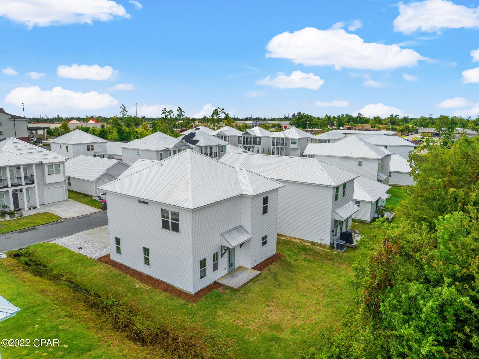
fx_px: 332
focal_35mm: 24
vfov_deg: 56.8
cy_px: 180
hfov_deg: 71.6
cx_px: 240
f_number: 4
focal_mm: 12.29
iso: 100
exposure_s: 1/500
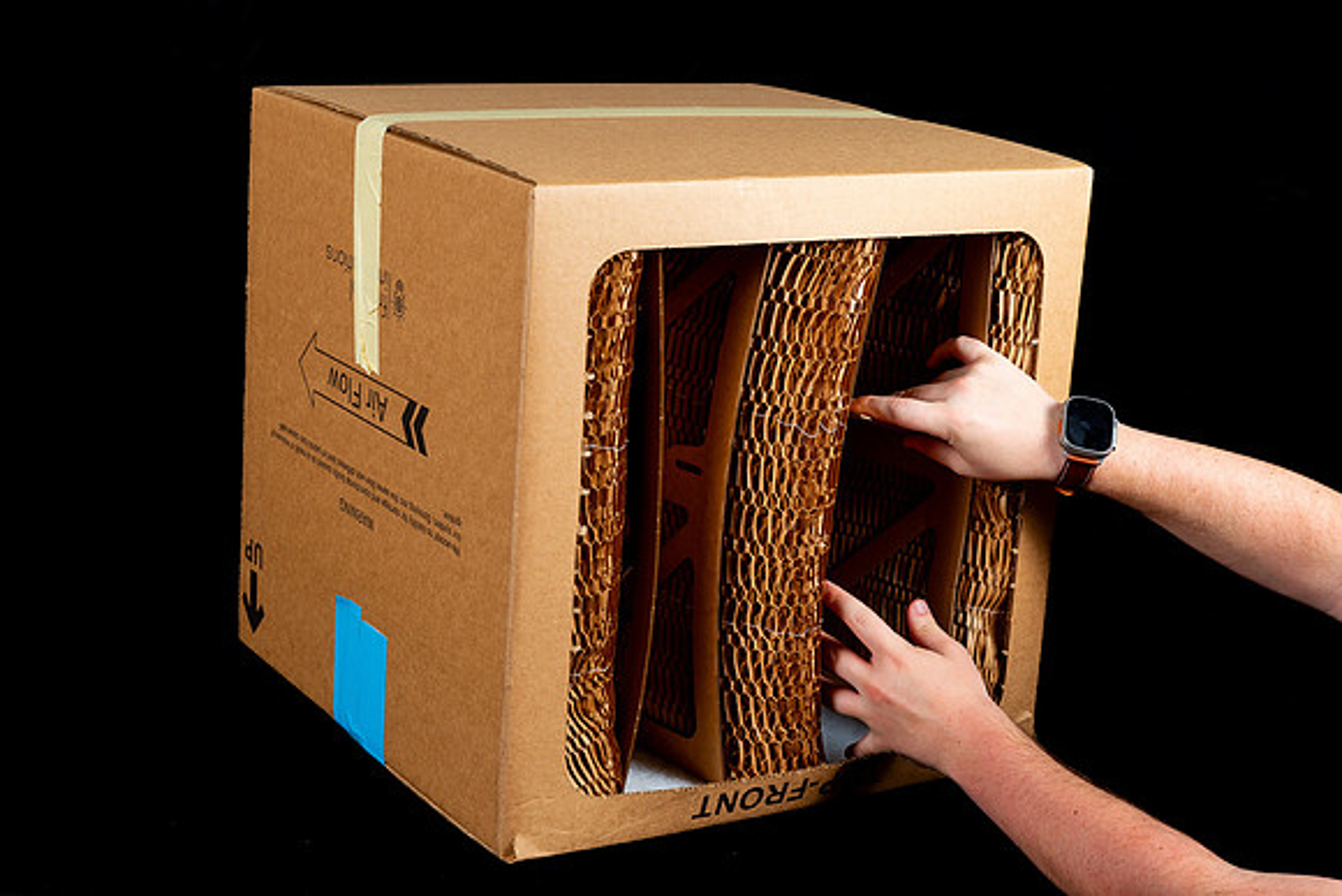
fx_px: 2610
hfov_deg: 28.8
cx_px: 671
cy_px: 448
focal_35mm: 70
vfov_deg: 19.5
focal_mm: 70
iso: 160
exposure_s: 1/125
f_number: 8
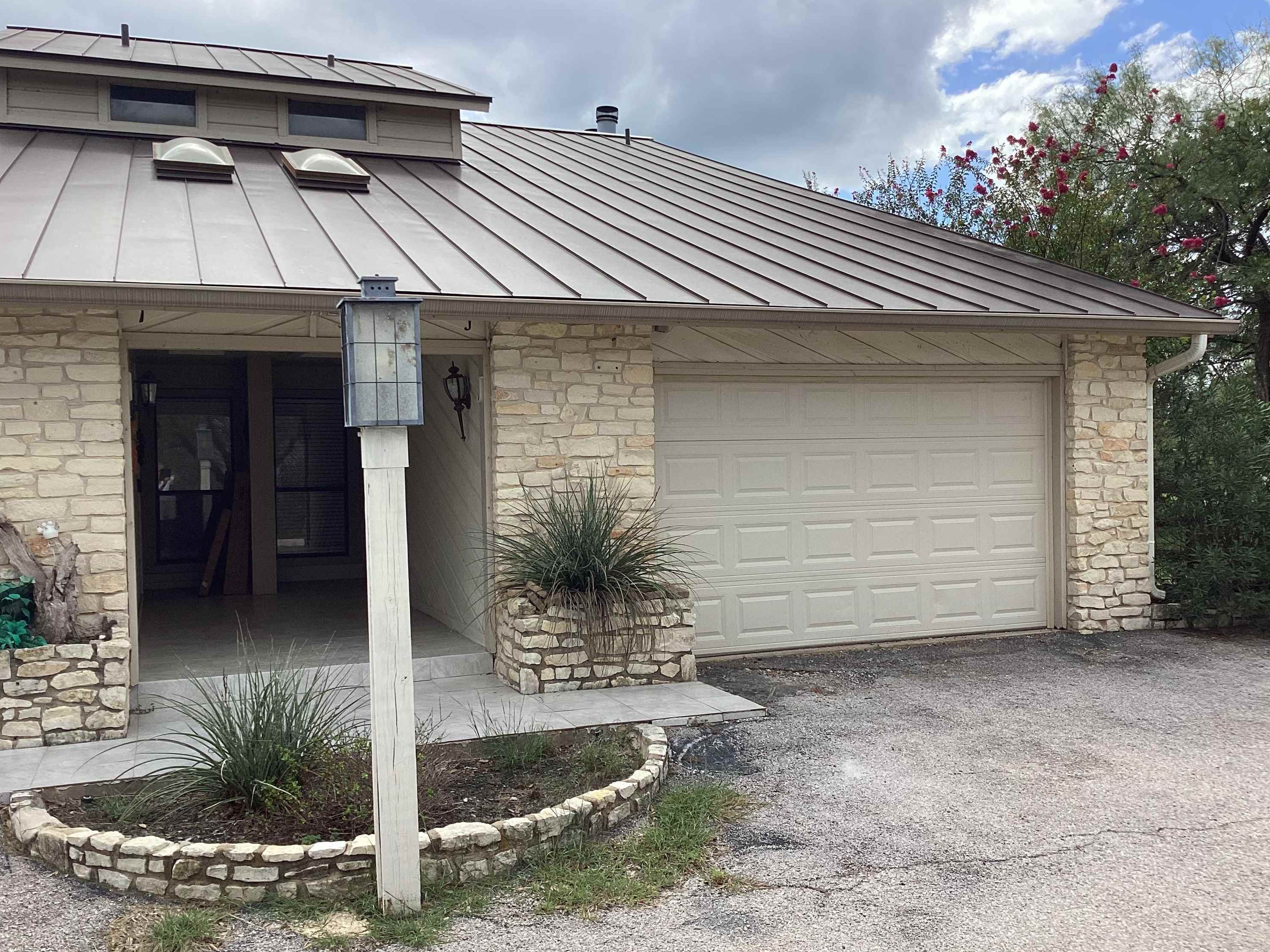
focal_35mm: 32
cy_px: 476
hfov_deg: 56.8
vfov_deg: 44.2
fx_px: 1174
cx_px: 632
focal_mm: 3.3
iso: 25
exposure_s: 1/981
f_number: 2.4
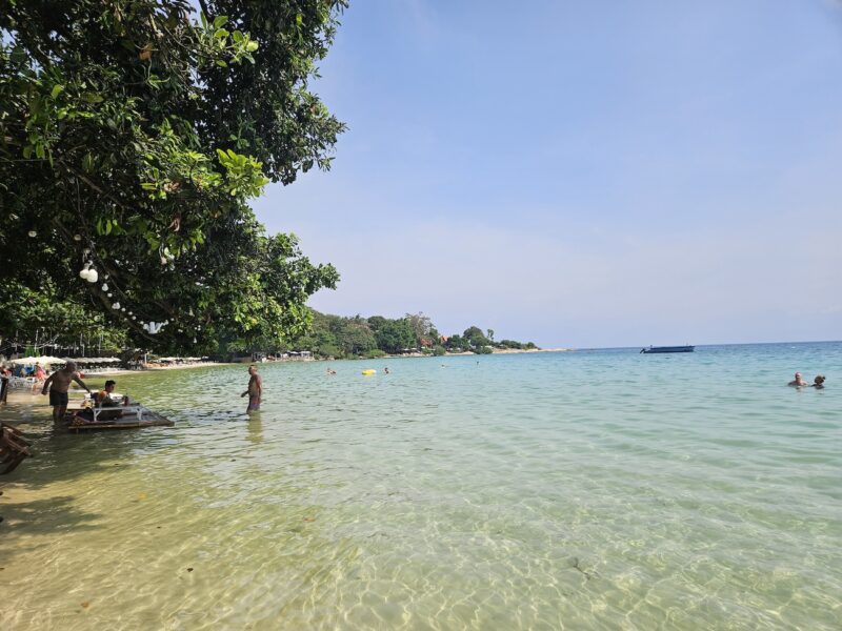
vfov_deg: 58.9
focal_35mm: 23
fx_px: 559
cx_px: 421
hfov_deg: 73.9
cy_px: 316
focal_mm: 5.4
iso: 25
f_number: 1.8
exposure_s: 1/3109
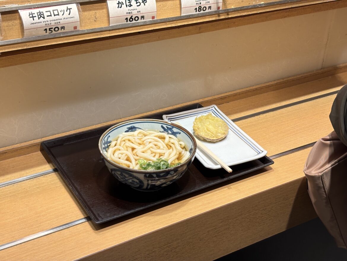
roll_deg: -2.4
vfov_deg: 28.0
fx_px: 521
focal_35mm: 52
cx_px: 174
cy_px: 130
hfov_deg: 36.8
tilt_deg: -33.4
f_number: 1.6
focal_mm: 5.96
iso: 25
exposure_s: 1/120
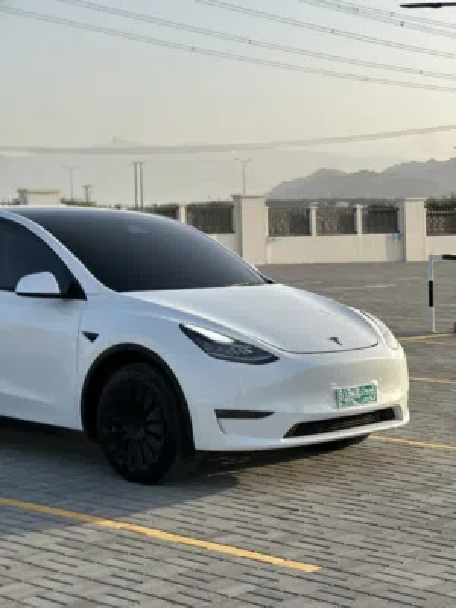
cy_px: 304
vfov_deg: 25.3
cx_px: 228
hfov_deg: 19.1
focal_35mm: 77
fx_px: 1352
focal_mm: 9
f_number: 2.8
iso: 25
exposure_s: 1/250
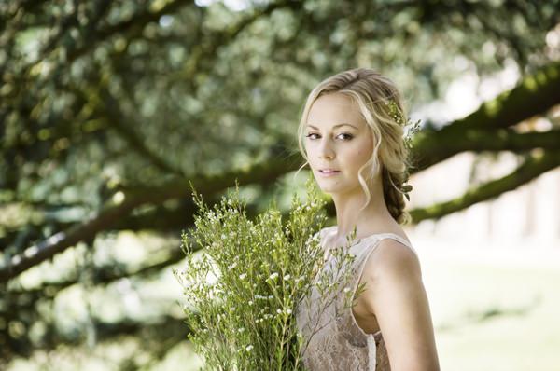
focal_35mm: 85
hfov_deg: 24.0
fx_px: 1320
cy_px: 186
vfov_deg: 16.0
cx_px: 280
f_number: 2.2
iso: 200
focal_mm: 85
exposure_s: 1/1250
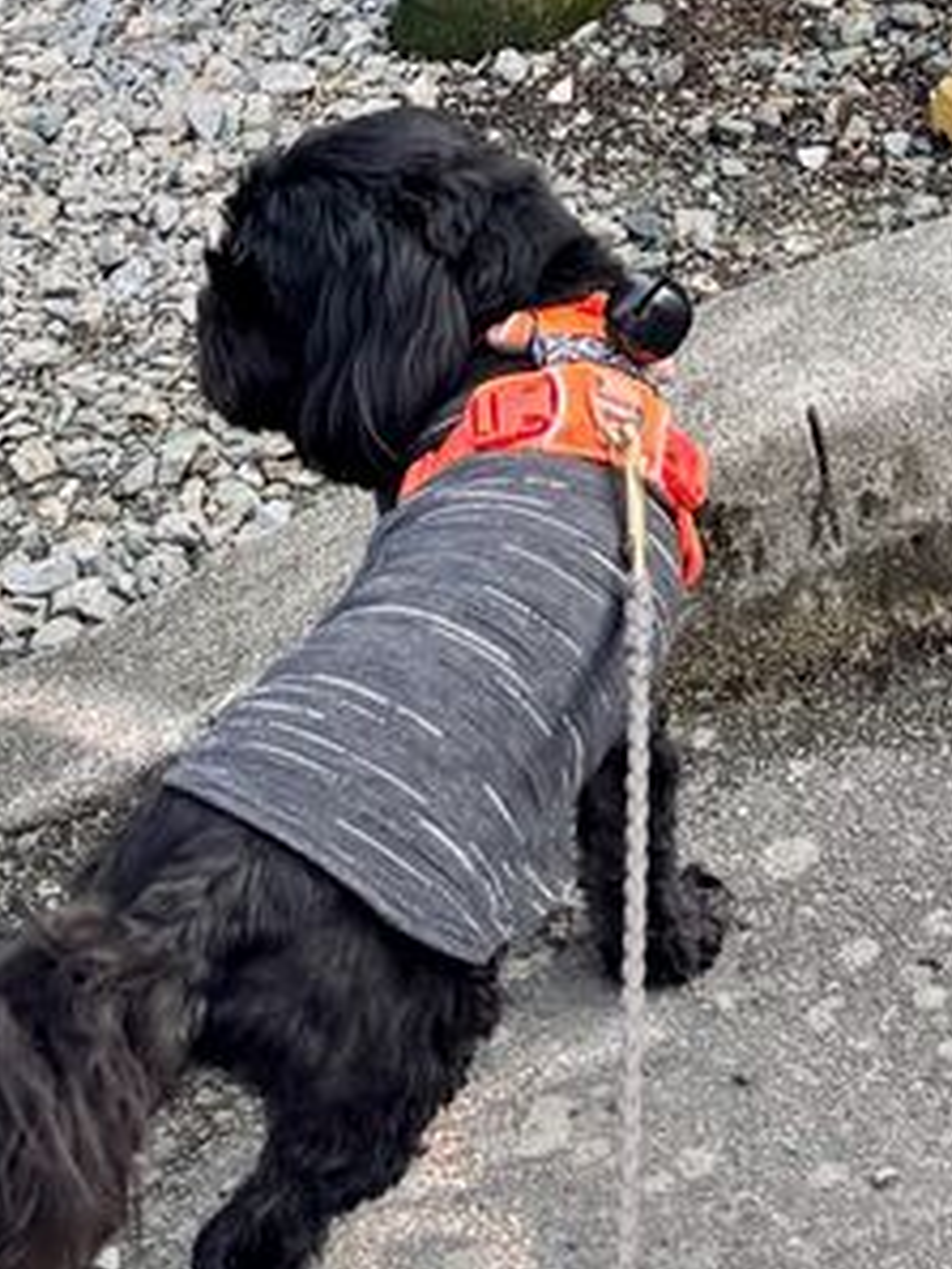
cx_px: 1259
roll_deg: +1.1
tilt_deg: -9.9
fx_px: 4544
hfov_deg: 11.6
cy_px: -1141
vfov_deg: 13.8
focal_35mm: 124
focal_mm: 6.76
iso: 80
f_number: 1.78
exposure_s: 1/782
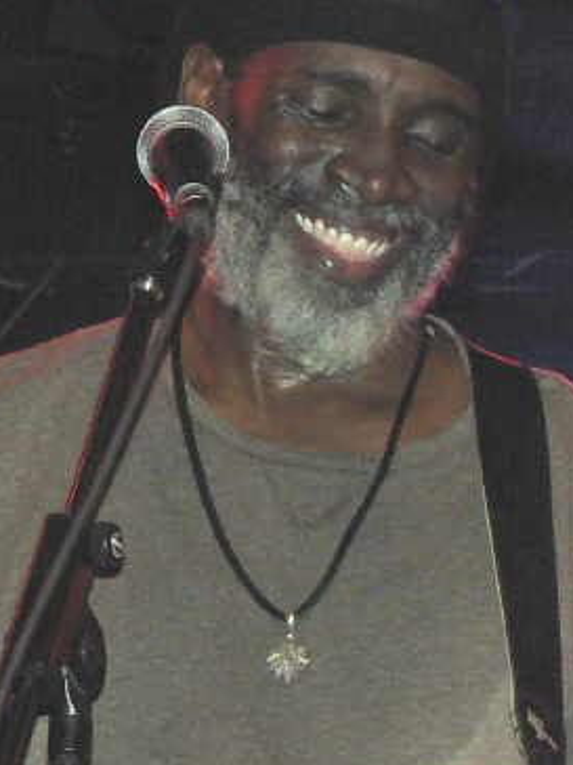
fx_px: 3090
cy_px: 511
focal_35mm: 140
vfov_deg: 14.1
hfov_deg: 10.6
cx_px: 285
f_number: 3.2
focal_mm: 14.5
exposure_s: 1/60
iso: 400
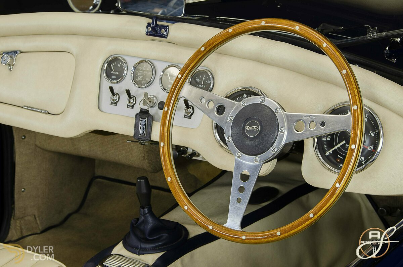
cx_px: 202
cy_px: 134
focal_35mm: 98
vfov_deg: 14.0
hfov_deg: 21.0
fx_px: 1089
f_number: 13
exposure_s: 1/2.5
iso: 200
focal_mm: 65
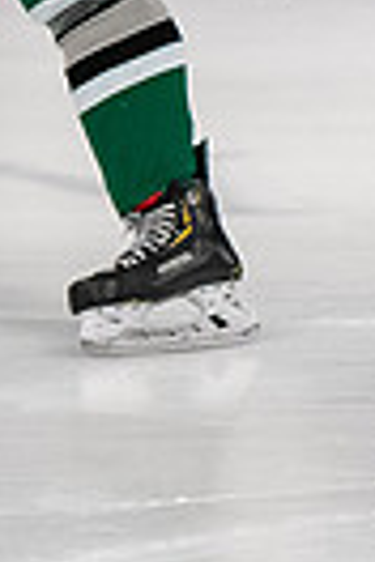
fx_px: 12811
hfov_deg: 1.7
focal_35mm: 820
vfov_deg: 2.5
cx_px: -187
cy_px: -169
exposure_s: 1/800
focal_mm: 102
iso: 2000
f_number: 3.2
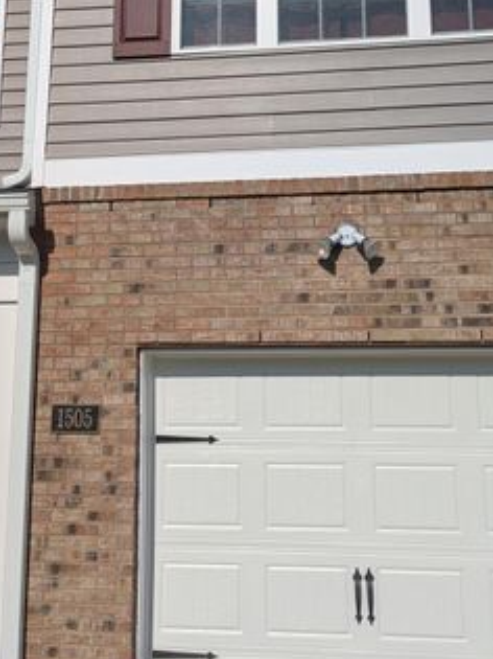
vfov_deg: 35.5
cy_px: 175
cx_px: 230
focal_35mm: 53
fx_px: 1007
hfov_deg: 27.5
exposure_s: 1/6452
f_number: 1.89
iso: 46
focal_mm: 5.43
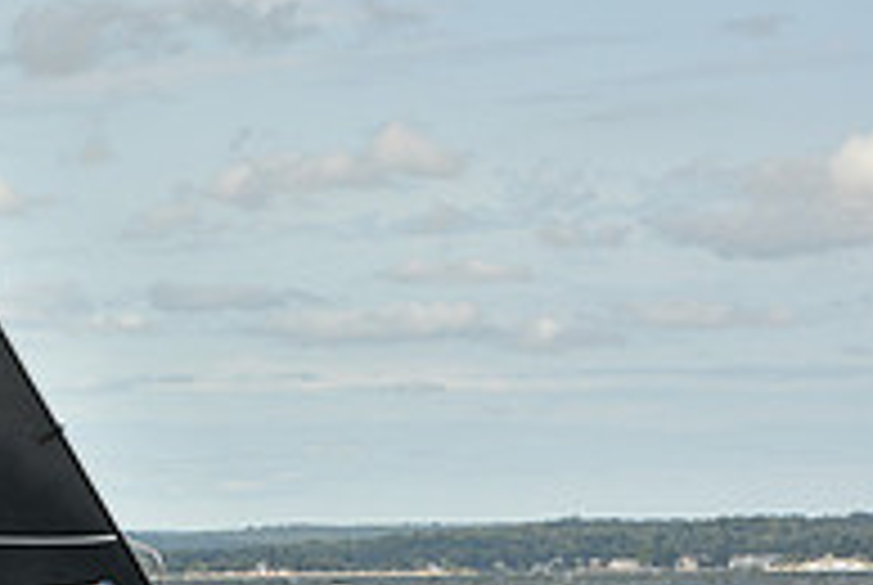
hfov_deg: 9.7
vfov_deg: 6.6
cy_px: 452
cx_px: -194
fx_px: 5076
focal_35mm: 209
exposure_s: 1/800
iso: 250
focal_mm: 70
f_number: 8
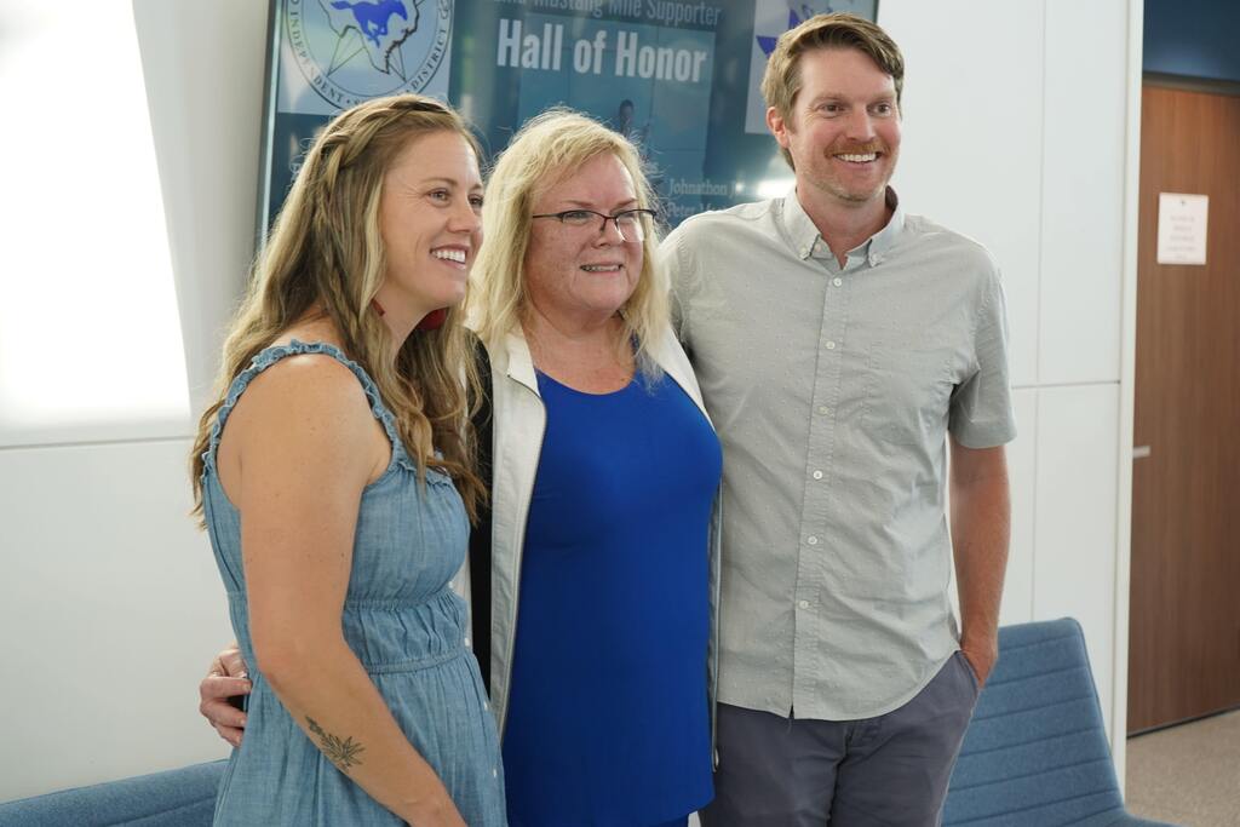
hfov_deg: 31.9
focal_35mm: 63
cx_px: 620
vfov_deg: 21.6
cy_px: 414
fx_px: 2170
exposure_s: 1/80
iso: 500
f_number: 5.6
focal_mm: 63
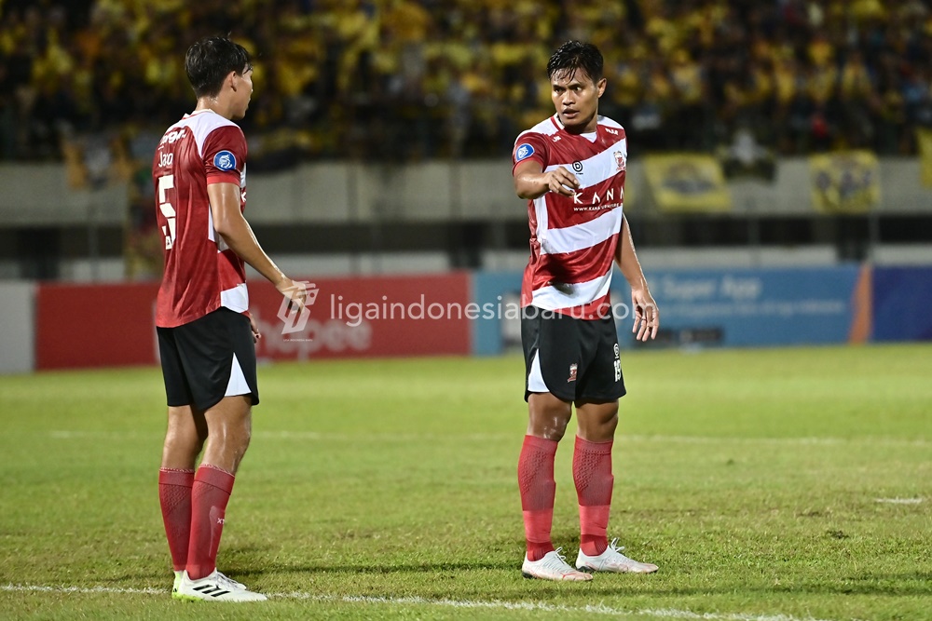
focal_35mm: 200
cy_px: 310
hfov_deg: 10.3
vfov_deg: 6.9
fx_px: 5178
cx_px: 466
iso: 2000
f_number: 2.8
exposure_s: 1/1250
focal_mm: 200
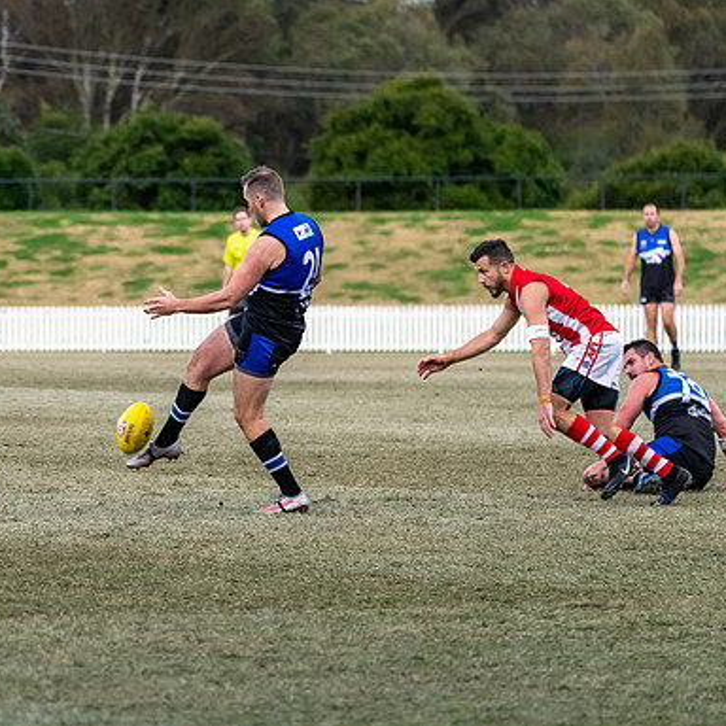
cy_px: 364
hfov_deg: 6.4
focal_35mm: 275
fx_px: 6525
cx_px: 195
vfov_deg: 6.4
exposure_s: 1/1600
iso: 2000
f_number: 5.3
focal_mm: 210
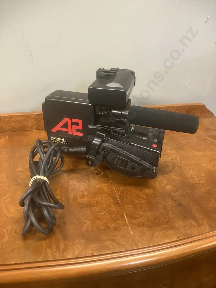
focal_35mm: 28
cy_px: 144
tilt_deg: -27.6
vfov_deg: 63.4
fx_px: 233
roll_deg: -2.2
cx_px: 108
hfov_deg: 49.7
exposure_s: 1/33
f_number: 1.8
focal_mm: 3.99
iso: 320
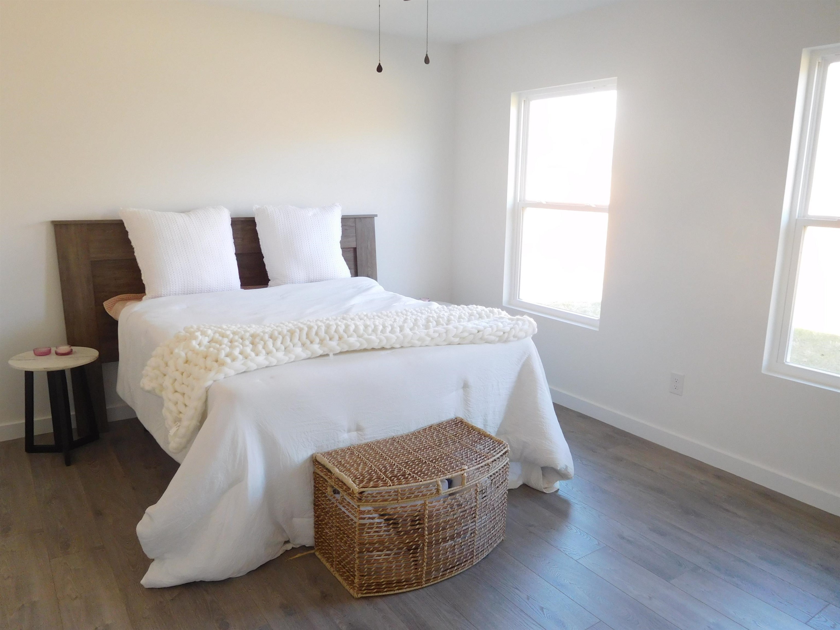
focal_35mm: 25
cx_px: 420
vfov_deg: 54.9
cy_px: 315
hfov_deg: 69.4
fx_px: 607
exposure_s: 1/30
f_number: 3.4
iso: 220
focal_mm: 4.5
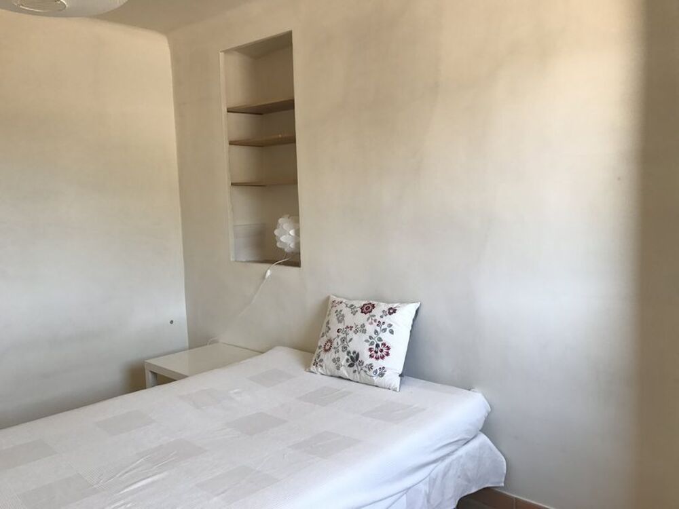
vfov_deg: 49.7
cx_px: 340
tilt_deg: -8.4
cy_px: 254
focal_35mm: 28
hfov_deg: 63.4
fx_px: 549
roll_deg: +0.6
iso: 32
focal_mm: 3.99
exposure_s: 1/90
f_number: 1.8
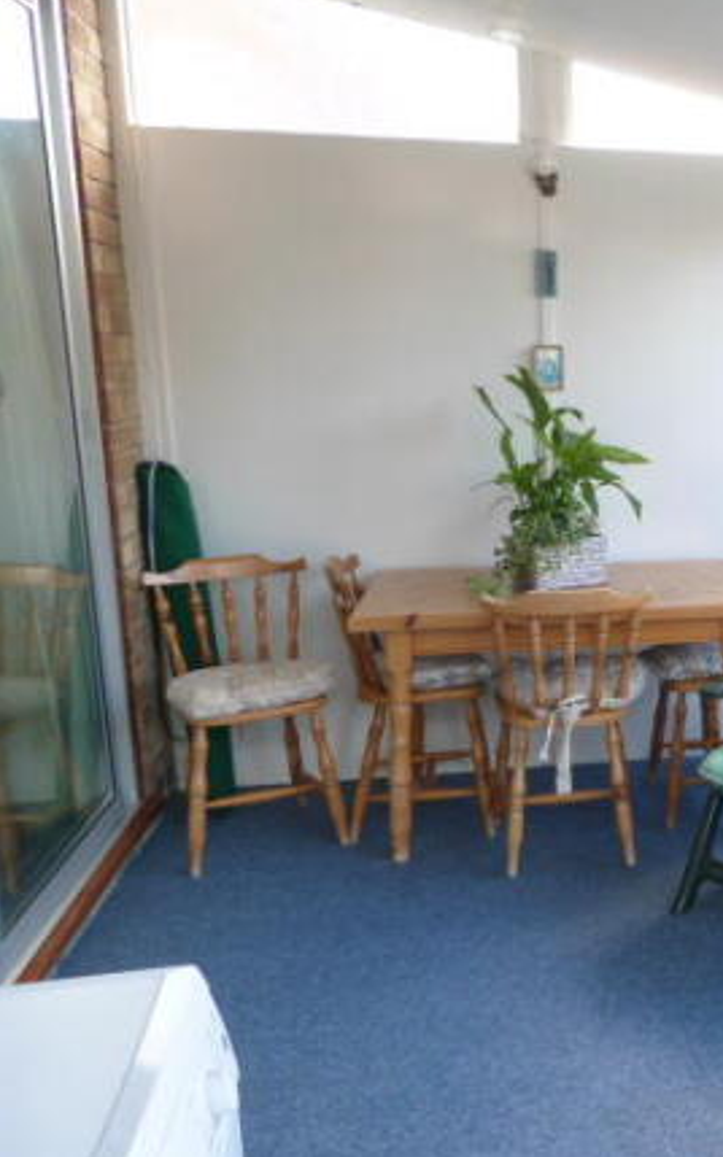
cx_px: 781
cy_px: 576
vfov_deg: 54.0
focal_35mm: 36
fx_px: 1135
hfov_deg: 31.6
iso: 100
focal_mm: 4.5
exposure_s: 1/80
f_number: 2.8
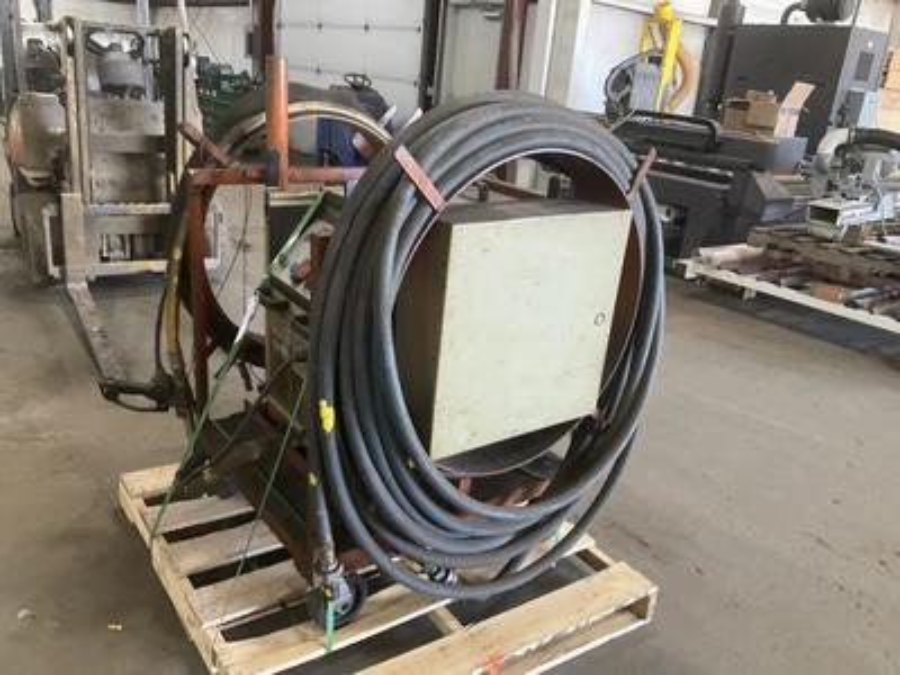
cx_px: 450
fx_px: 754
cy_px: 338
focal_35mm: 29
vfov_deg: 48.2
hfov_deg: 61.7
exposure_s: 1/60
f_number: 1.8
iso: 200
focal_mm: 3
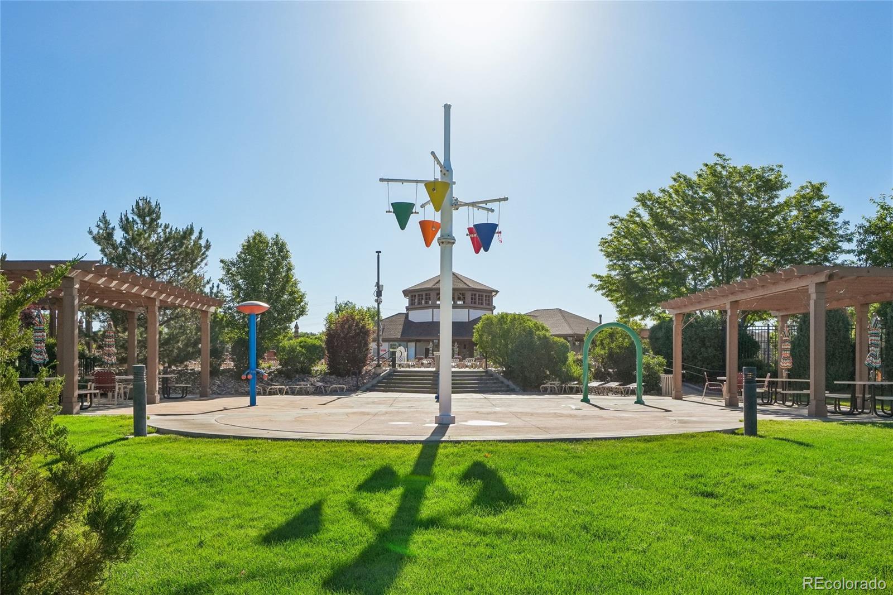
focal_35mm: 27
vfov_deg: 47.9
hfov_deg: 67.4
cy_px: 298
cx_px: 446
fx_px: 670
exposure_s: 1/1600
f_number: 8
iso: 400
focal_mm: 18
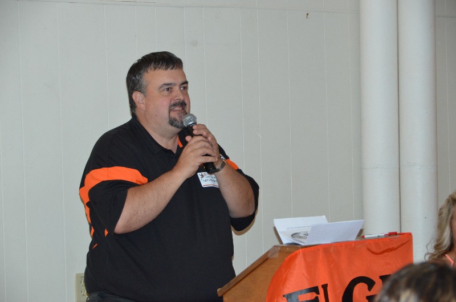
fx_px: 1517
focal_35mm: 120
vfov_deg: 11.4
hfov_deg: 17.1
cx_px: 228
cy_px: 151
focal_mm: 80
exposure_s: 1/60
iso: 2000
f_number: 6.3
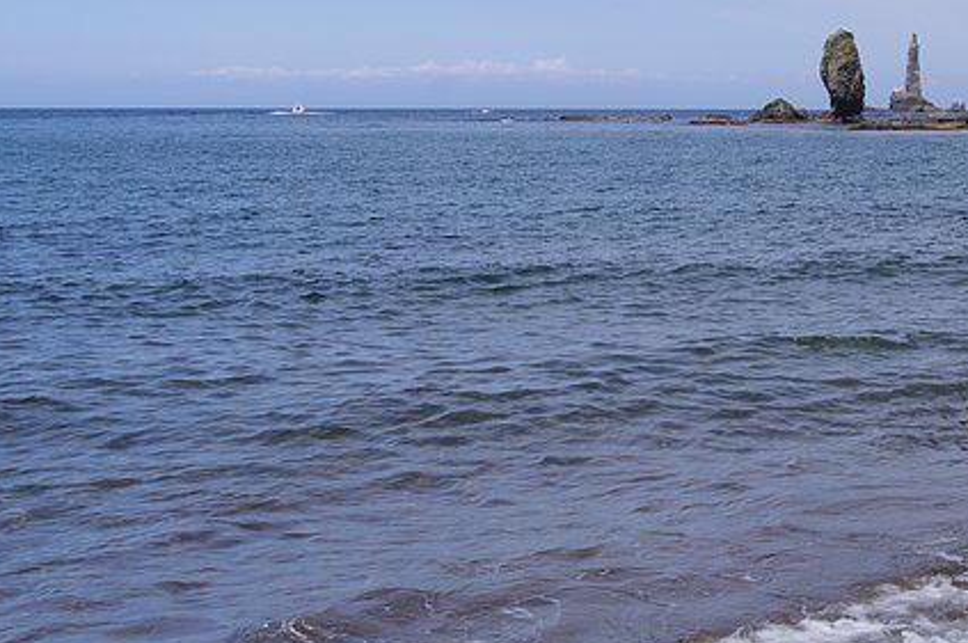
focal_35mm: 76
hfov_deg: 25.5
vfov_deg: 17.8
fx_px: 2047
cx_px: 931
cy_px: 189
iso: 100
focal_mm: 21
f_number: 11
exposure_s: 1/40
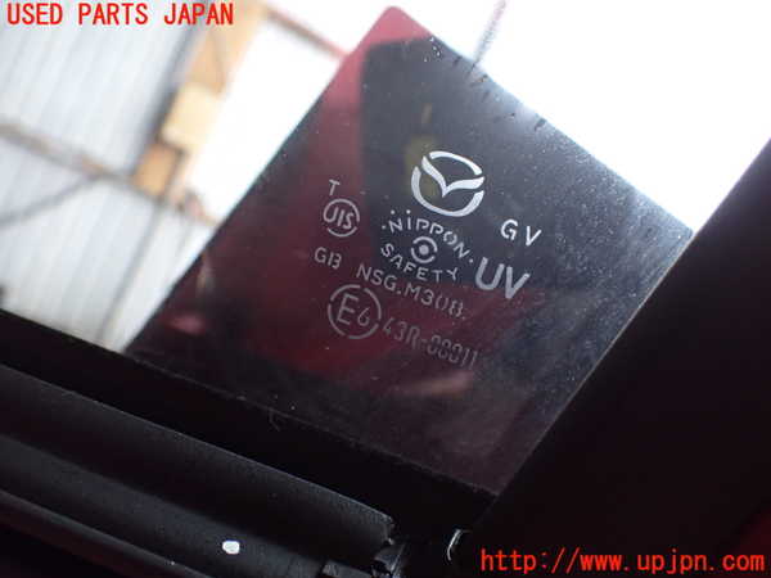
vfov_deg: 46.8
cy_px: 289
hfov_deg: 60.0
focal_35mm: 30
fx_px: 668
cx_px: 386
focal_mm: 5.4
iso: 400
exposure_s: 1/125
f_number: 2.3
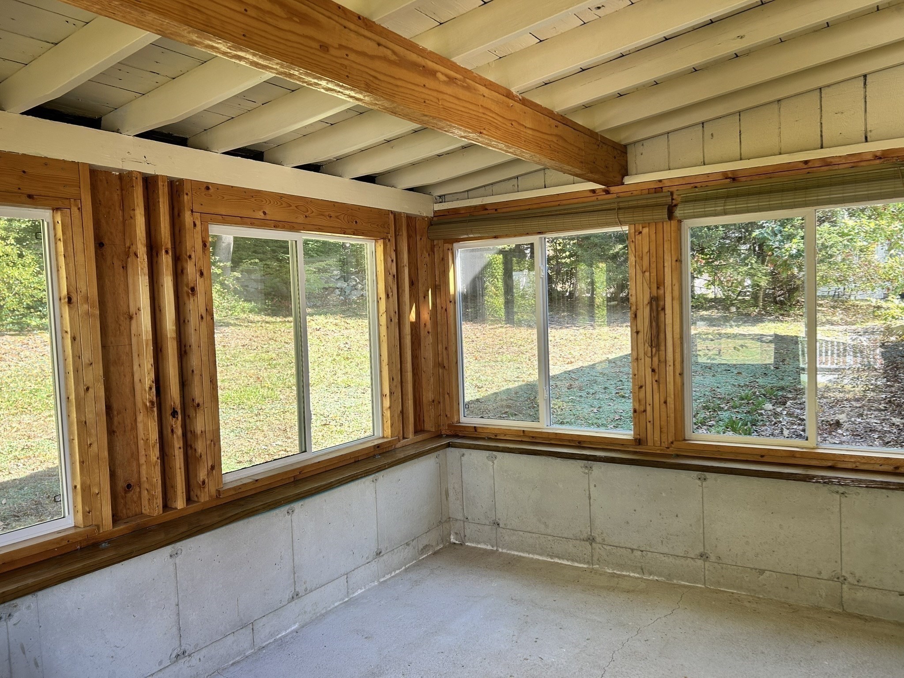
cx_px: 452
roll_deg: +2.6
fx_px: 679
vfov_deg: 53.1
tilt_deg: -2.8
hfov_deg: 67.3
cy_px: 339
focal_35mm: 26
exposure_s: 1/141
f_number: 1.5
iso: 50
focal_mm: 5.7
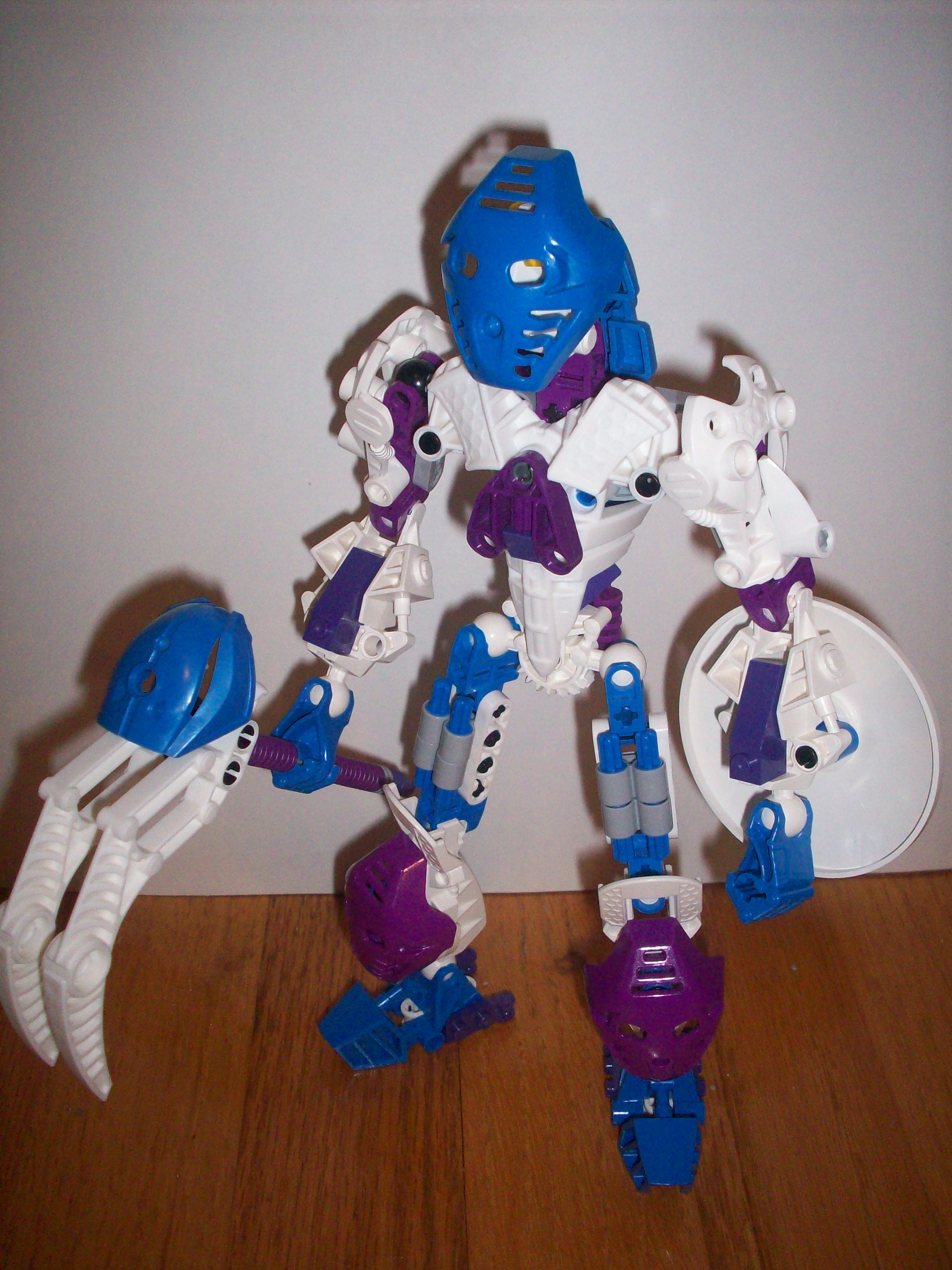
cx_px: 476
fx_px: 1357
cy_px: 635
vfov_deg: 50.1
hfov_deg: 38.7
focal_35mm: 37
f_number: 2.8
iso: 160
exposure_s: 1/64
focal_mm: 6.2
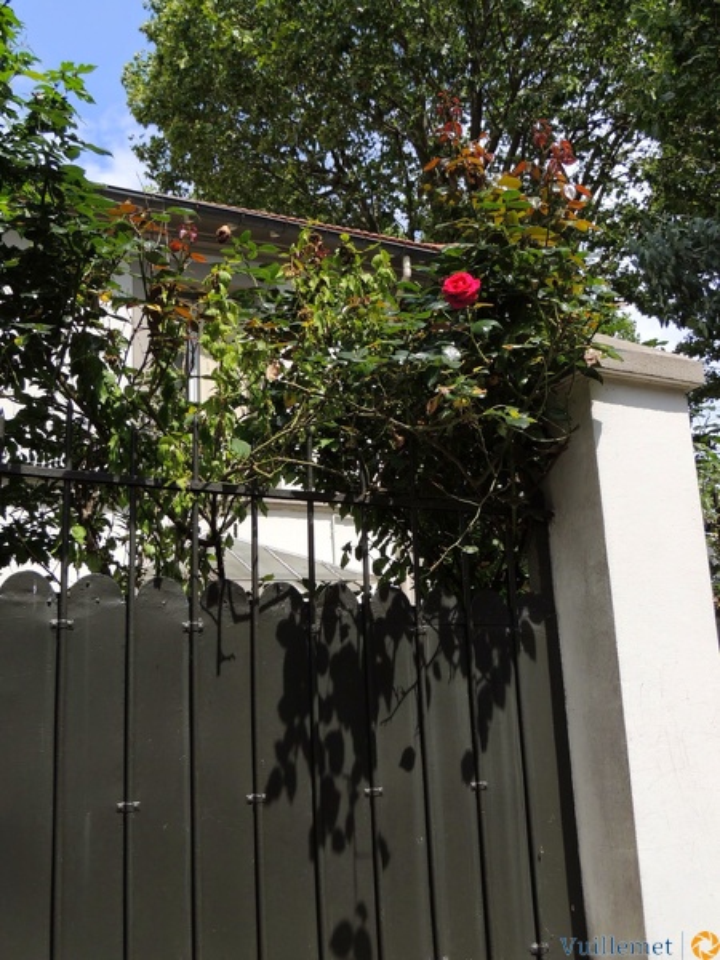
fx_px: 1109
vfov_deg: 46.8
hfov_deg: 36.0
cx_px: 360
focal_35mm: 40
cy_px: 480
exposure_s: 1/1000
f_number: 3.3
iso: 100
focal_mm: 7.1
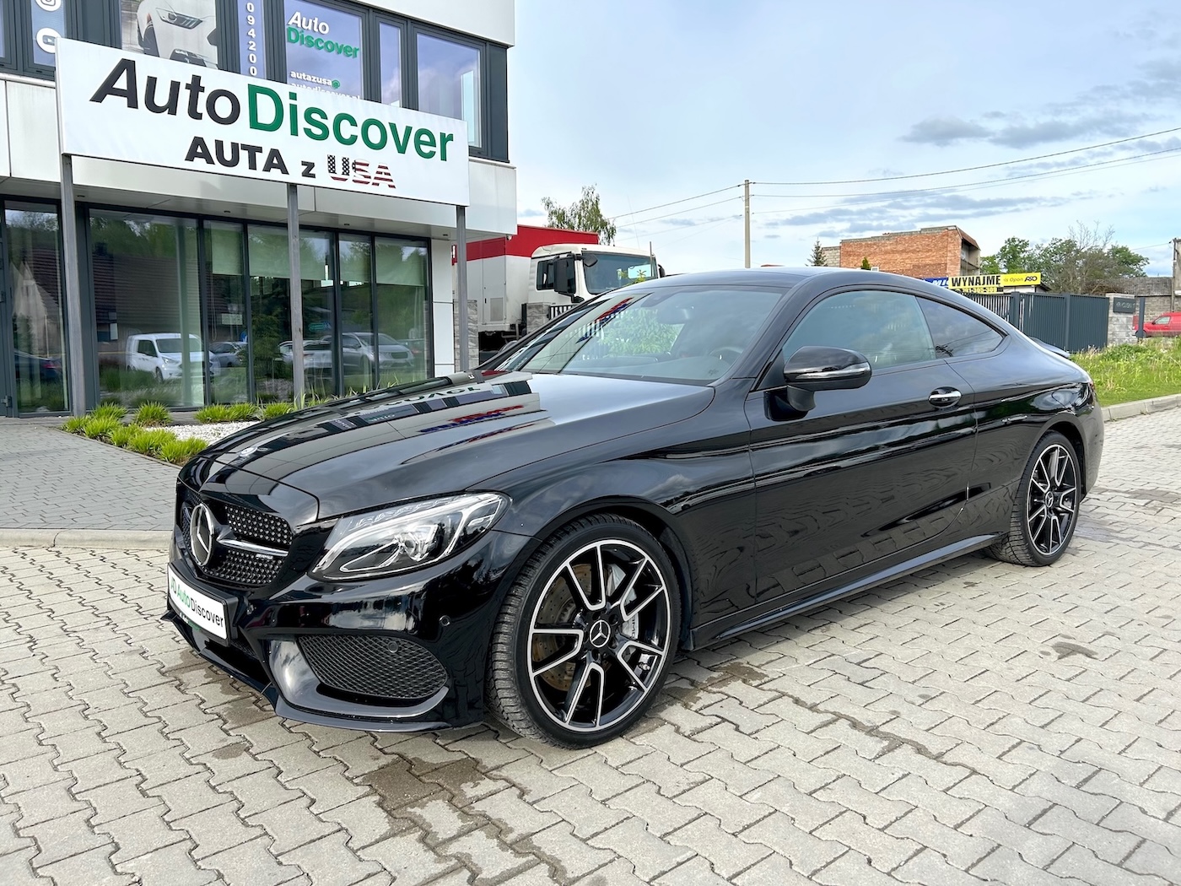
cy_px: 443
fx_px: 887
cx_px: 590
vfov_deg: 53.1
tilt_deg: -4.7
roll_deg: +1.0
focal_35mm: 26
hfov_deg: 67.3
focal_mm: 5.7
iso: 50
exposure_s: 1/2008
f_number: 1.5
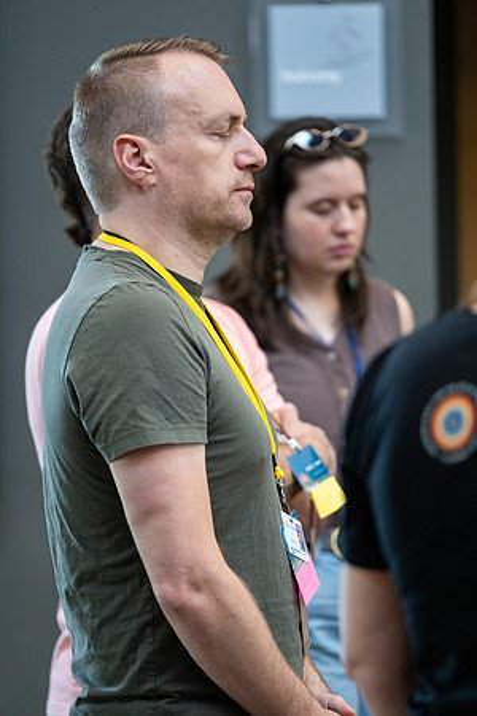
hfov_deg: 6.5
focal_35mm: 210
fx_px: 4173
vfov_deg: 9.8
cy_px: 358
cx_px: 238
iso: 1600
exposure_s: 1/125
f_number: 2.8
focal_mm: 140
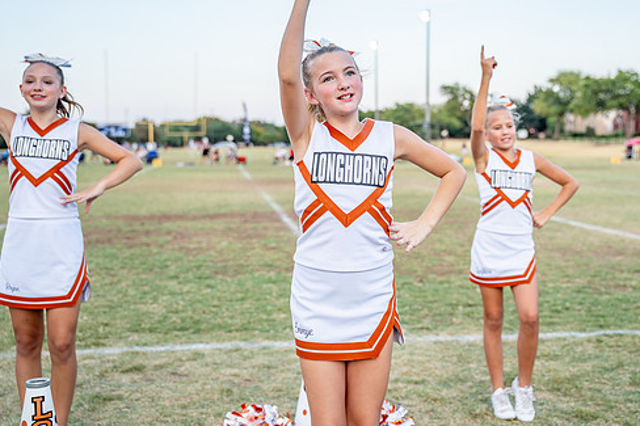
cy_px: 178
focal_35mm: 53
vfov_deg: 25.5
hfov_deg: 37.5
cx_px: 367
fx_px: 942
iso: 250
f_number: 2.8
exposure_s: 1/640
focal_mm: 42.4
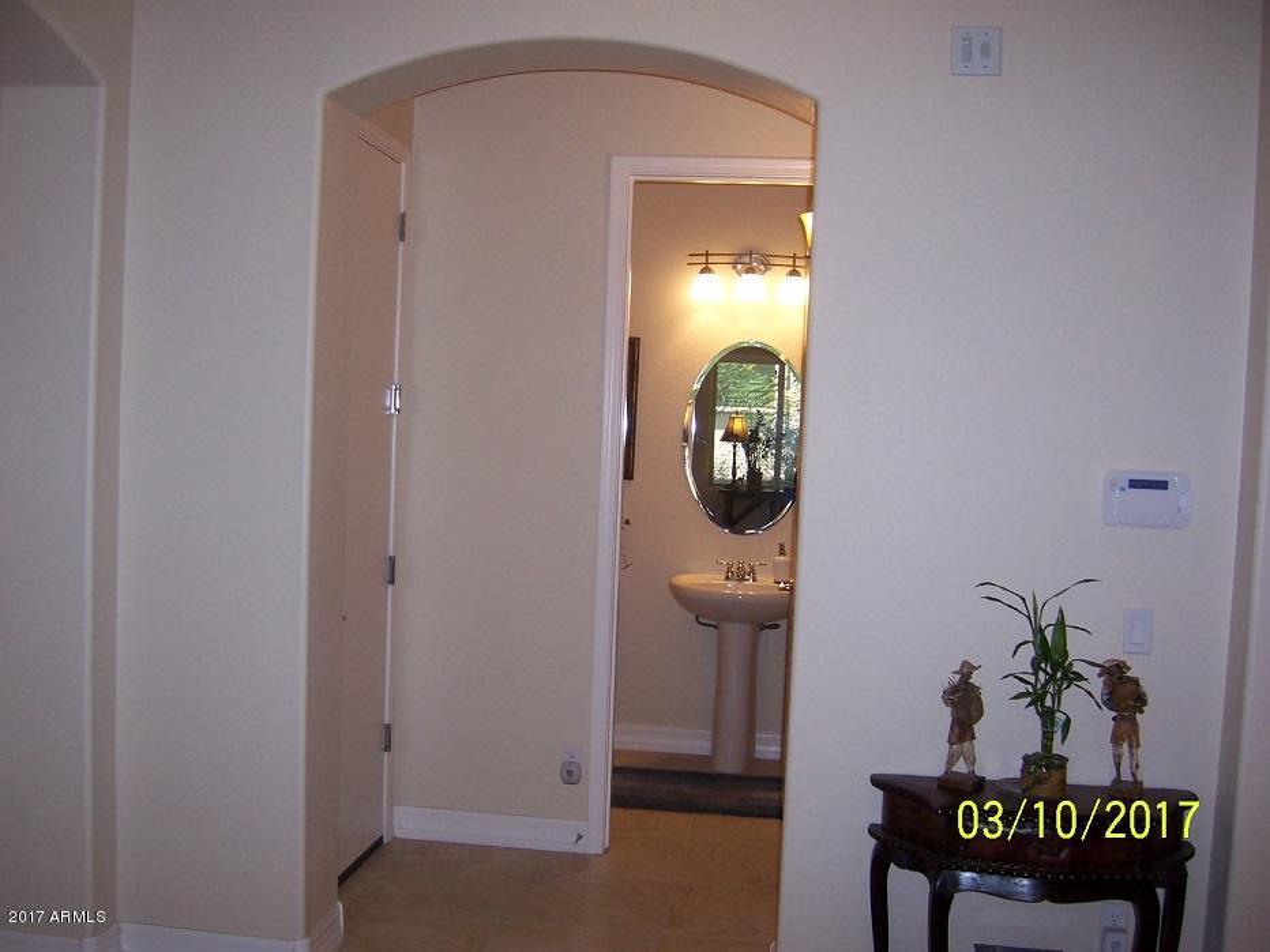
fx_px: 1321
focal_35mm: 36
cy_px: 476
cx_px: 635
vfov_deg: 39.7
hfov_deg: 51.4
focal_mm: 6.2
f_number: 2.8
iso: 80
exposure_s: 1/60
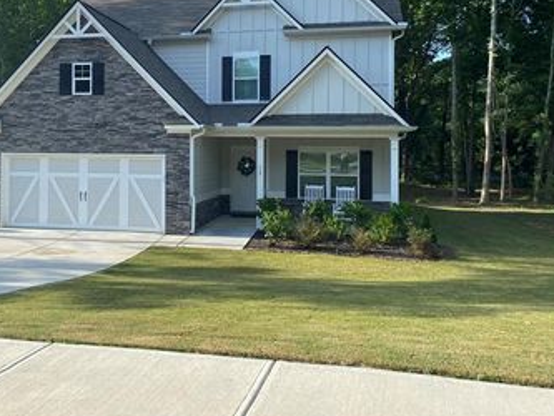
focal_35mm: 39
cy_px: 141
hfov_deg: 46.8
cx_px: 166
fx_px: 624
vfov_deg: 36.5
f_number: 1.8
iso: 32
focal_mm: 4.25
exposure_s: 1/1245
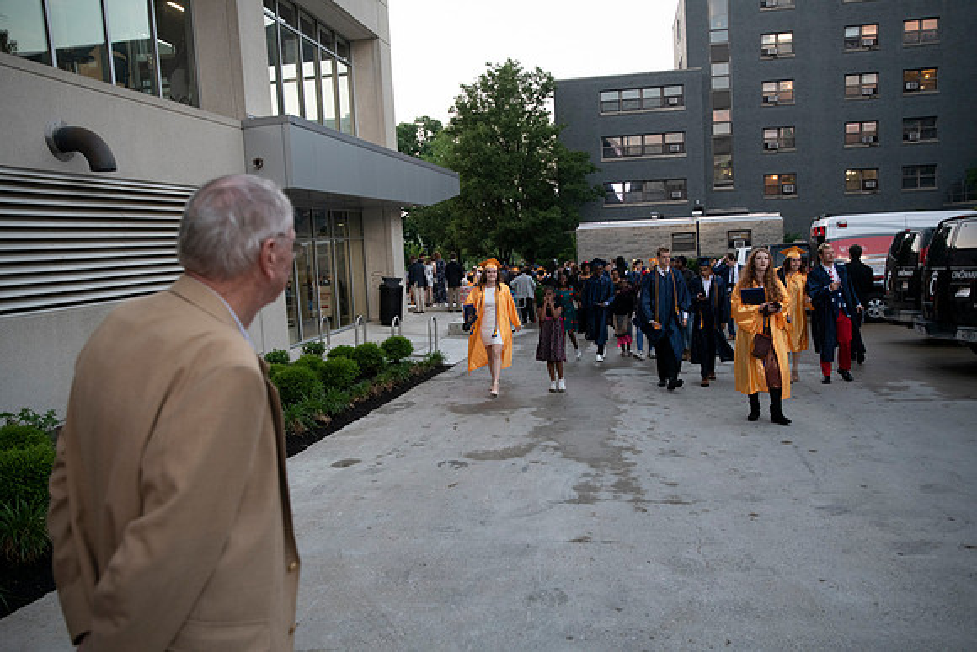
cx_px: 488
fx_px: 760
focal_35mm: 28
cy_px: 326
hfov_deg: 65.5
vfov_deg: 46.4
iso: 2000
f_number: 4
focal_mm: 28
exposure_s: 1/200
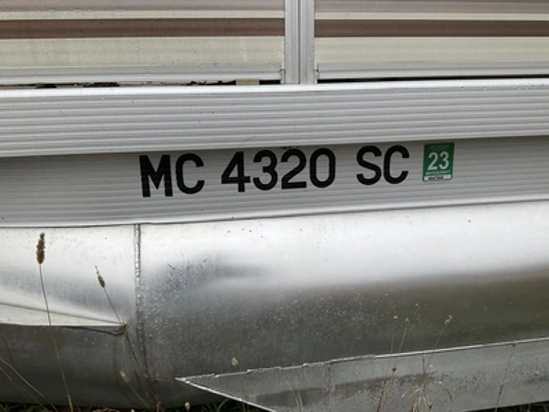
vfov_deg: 48.2
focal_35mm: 29
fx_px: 460
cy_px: 206
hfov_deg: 61.7
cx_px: 274
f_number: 1.8
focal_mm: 3
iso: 20
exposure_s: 1/193
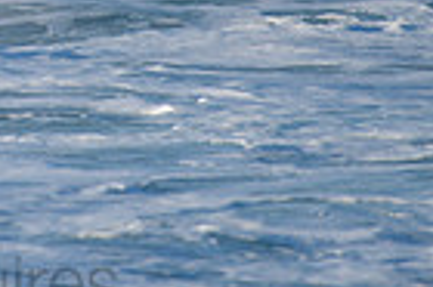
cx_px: -118
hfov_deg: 0.9
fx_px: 26875
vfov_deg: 0.6
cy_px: -258
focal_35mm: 2237
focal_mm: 500
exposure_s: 1/2000
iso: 360
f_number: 5.6
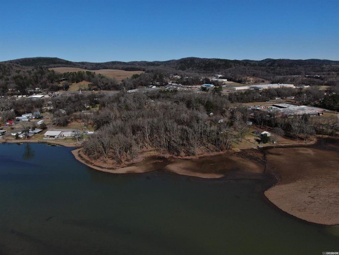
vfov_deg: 56.8
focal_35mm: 24
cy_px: 128
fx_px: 235
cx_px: 170
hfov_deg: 71.6
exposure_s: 1/3200
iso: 100
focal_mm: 4.39
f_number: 2.8
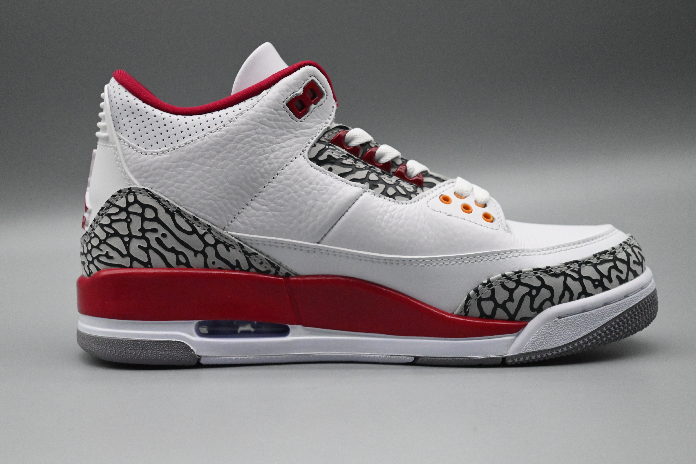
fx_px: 851
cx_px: 342
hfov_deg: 44.5
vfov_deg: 30.5
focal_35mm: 44
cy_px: 237
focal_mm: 43
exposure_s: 1/5000
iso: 8000
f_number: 5.6
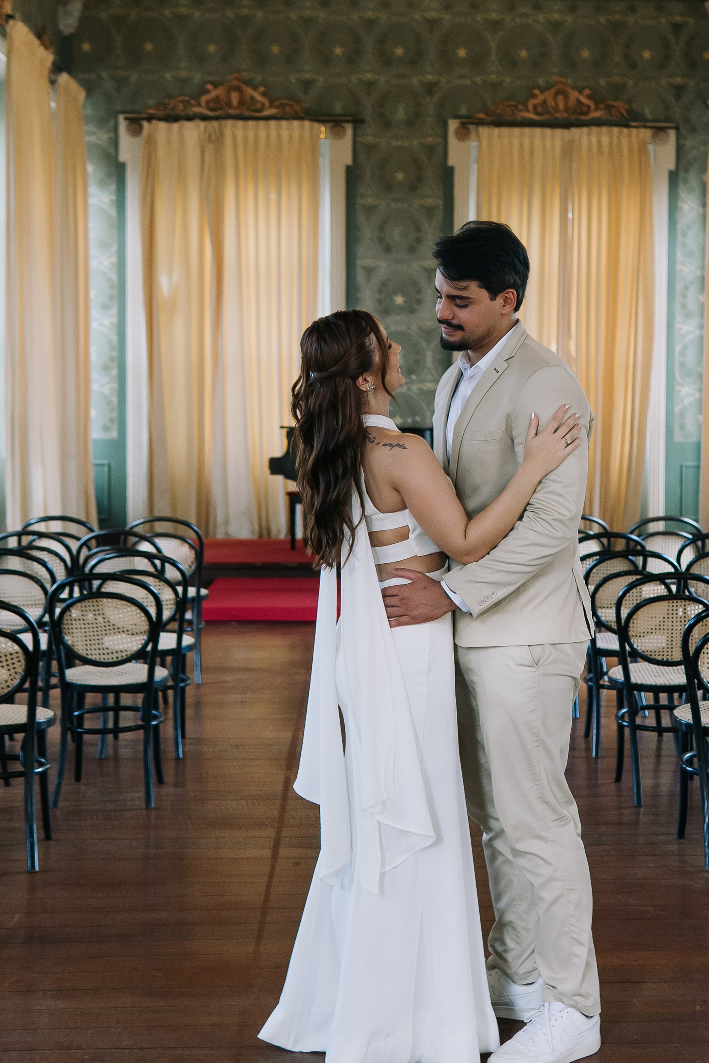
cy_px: 486
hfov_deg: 22.2
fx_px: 1802
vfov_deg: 32.9
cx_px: 475
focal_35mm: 61
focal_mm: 30
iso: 500
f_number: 2.8
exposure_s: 1/200
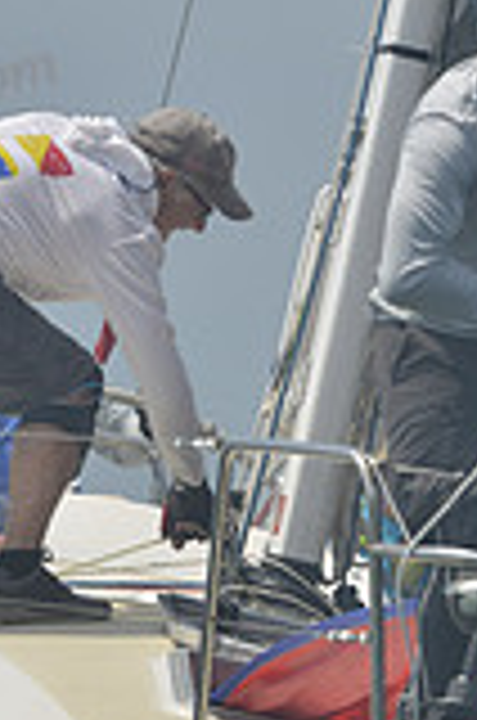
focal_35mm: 1454
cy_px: 718
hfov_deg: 0.9
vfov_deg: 1.4
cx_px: 292
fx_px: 29022
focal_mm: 400
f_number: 10
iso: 280
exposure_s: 1/1000
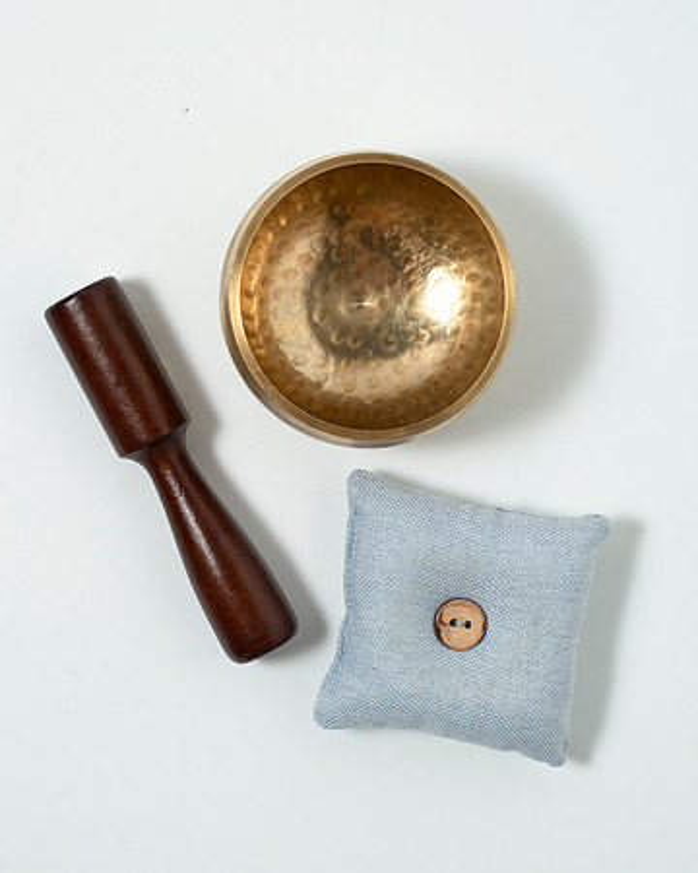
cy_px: 415
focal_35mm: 76
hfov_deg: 20.1
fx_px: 1971
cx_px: 321
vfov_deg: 25.0
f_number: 7.1
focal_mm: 50
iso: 200
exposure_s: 1/200
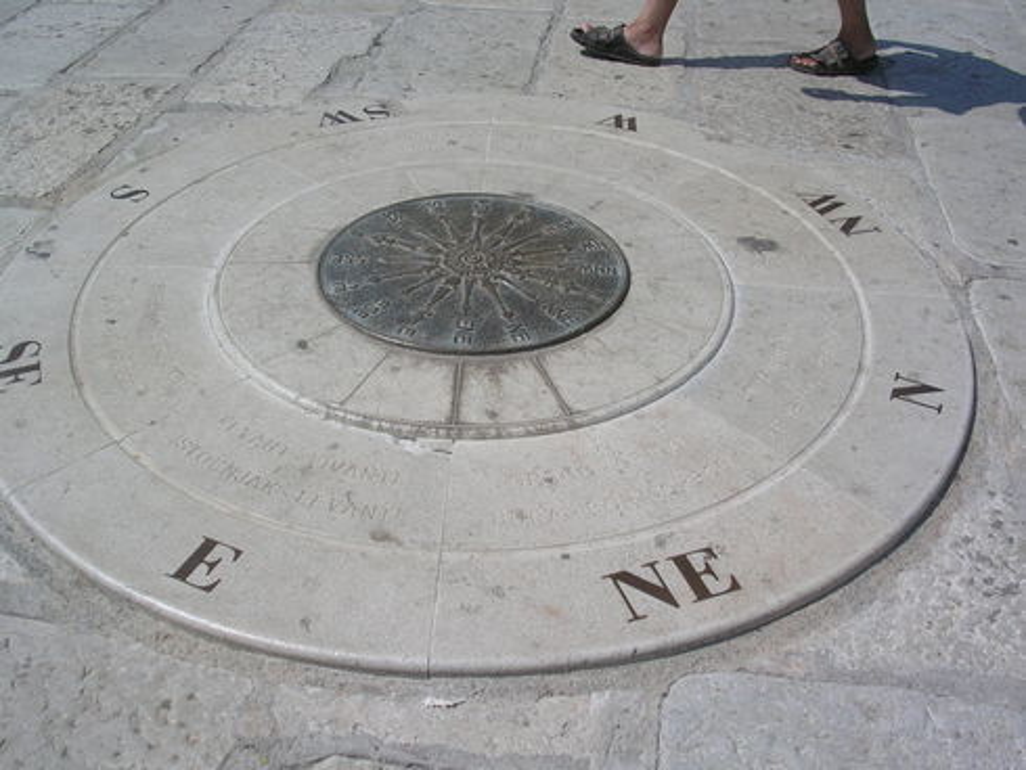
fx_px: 1127
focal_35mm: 38
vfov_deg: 37.8
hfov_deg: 49.0
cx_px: 513
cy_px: 385
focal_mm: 5.8
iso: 50
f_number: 5.6
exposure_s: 1/678
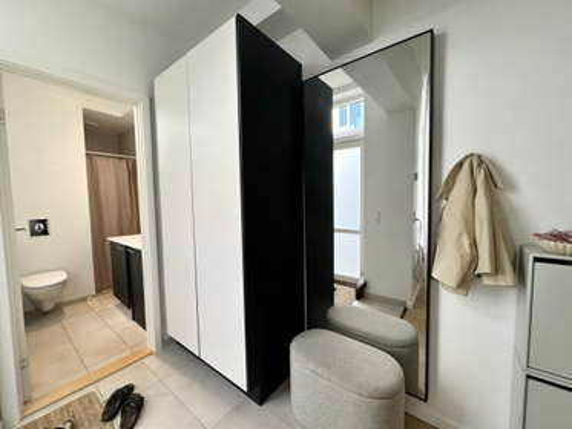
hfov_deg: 102.0
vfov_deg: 85.7
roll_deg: +1.2
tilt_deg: -3.6
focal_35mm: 14
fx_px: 231
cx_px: 286
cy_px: 214
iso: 100
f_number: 2.2
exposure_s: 1/100
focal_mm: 2.22
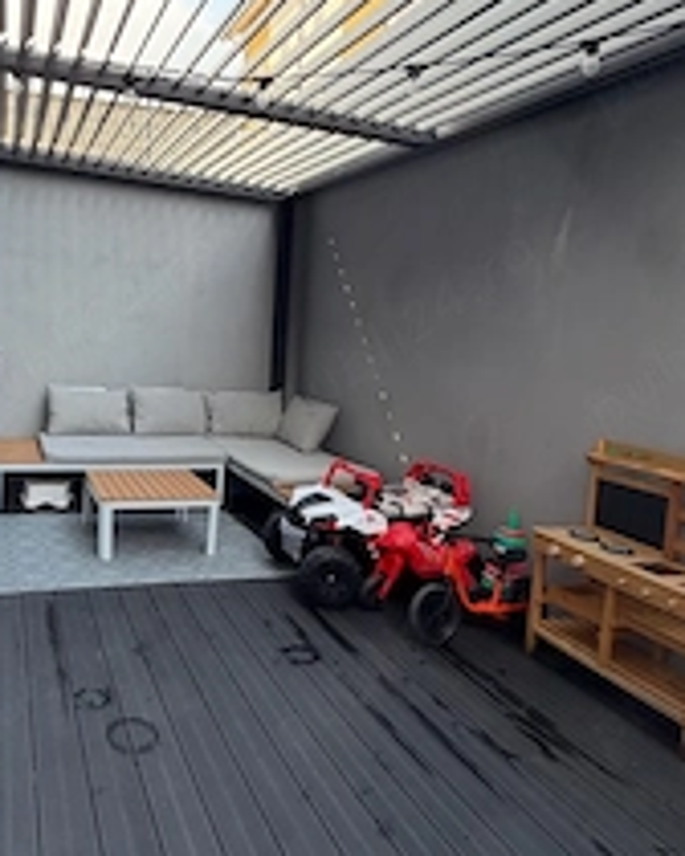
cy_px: 383
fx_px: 659
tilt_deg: -6.7
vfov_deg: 65.9
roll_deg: -1.6
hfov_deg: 52.4
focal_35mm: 26
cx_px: 167
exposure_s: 1/186
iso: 64
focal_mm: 2.22
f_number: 2.2
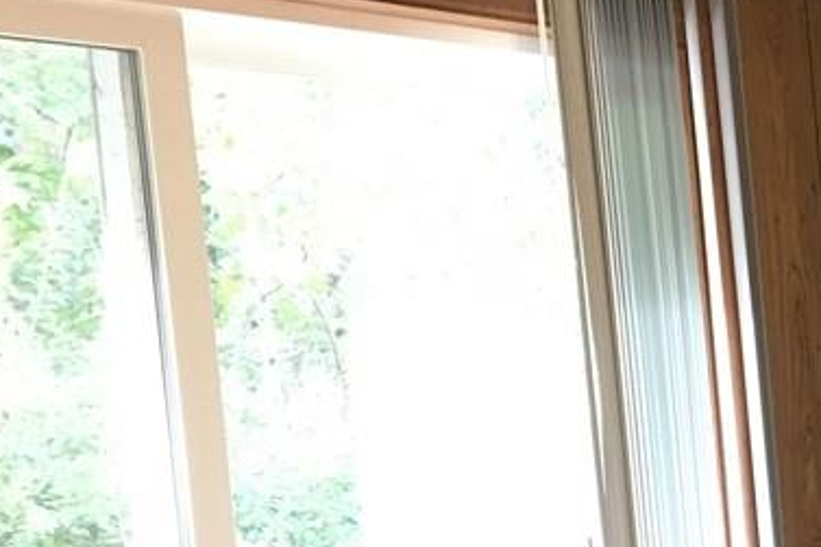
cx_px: 995
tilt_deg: -3.2
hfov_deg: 22.7
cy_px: 423
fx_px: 1869
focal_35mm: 82
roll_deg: +4.8
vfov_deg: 16.5
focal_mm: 4.15
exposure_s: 1/30
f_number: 2.2
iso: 200
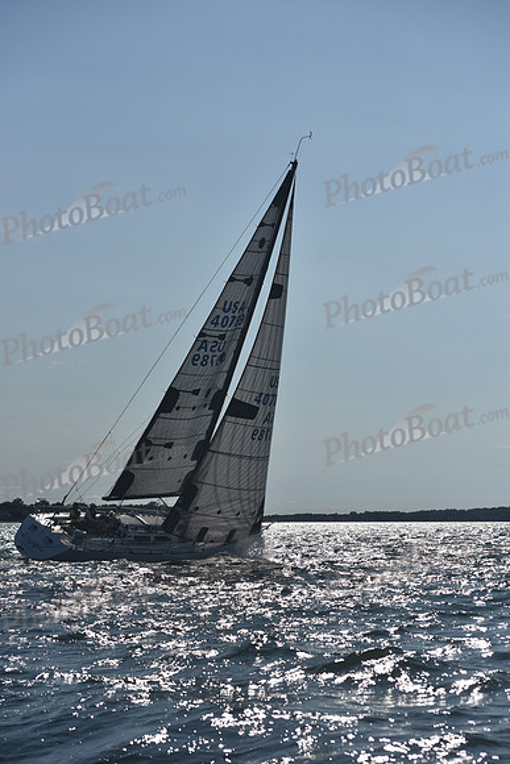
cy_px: 382
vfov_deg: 28.8
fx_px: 1486
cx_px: 255
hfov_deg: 19.5
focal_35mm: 70
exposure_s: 1/4000
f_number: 5
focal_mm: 70
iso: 250
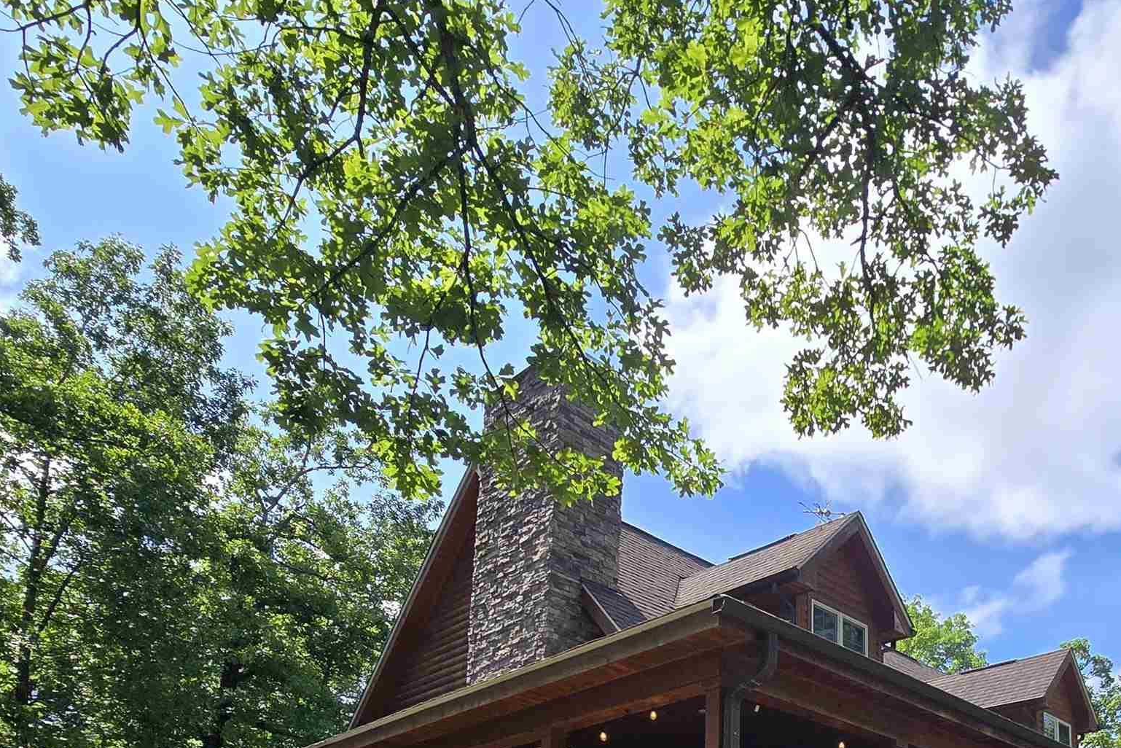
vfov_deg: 39.2
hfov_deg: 63.2
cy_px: 827
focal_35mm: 27
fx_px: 841
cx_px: 850
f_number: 2.2
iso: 64
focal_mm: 2.2
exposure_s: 1/2000
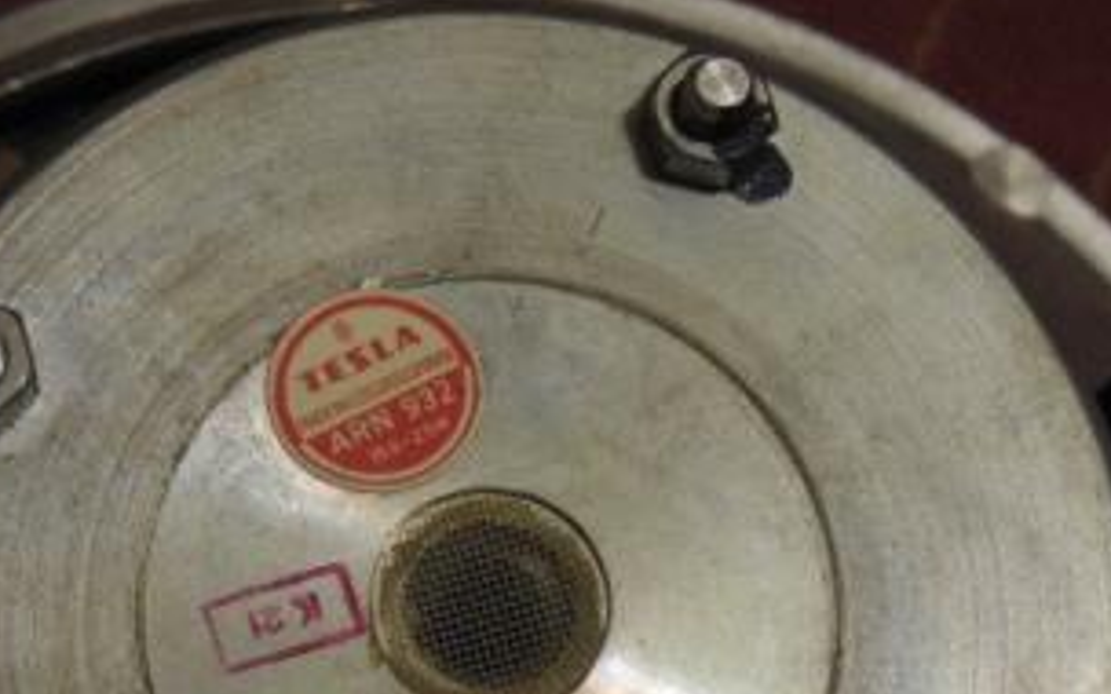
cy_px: 581
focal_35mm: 78
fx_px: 2362
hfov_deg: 26.4
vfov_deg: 16.6
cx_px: 482
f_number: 3.6
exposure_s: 1/20
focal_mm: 8.9
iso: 400
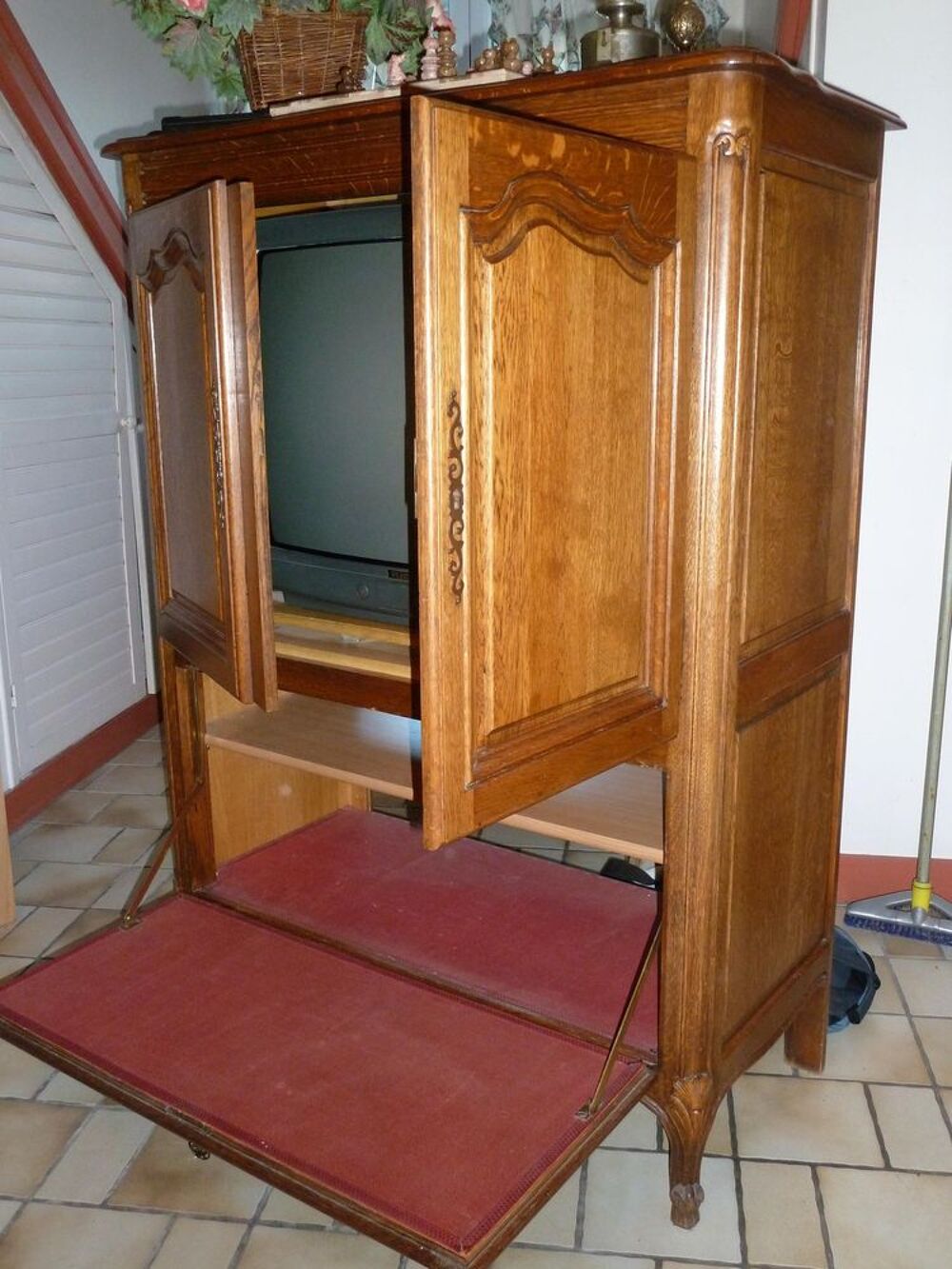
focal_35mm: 32
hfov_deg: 44.2
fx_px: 1173
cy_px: 634
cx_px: 476
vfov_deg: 56.8
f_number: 3.5
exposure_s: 1/30
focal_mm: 5.3
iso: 320
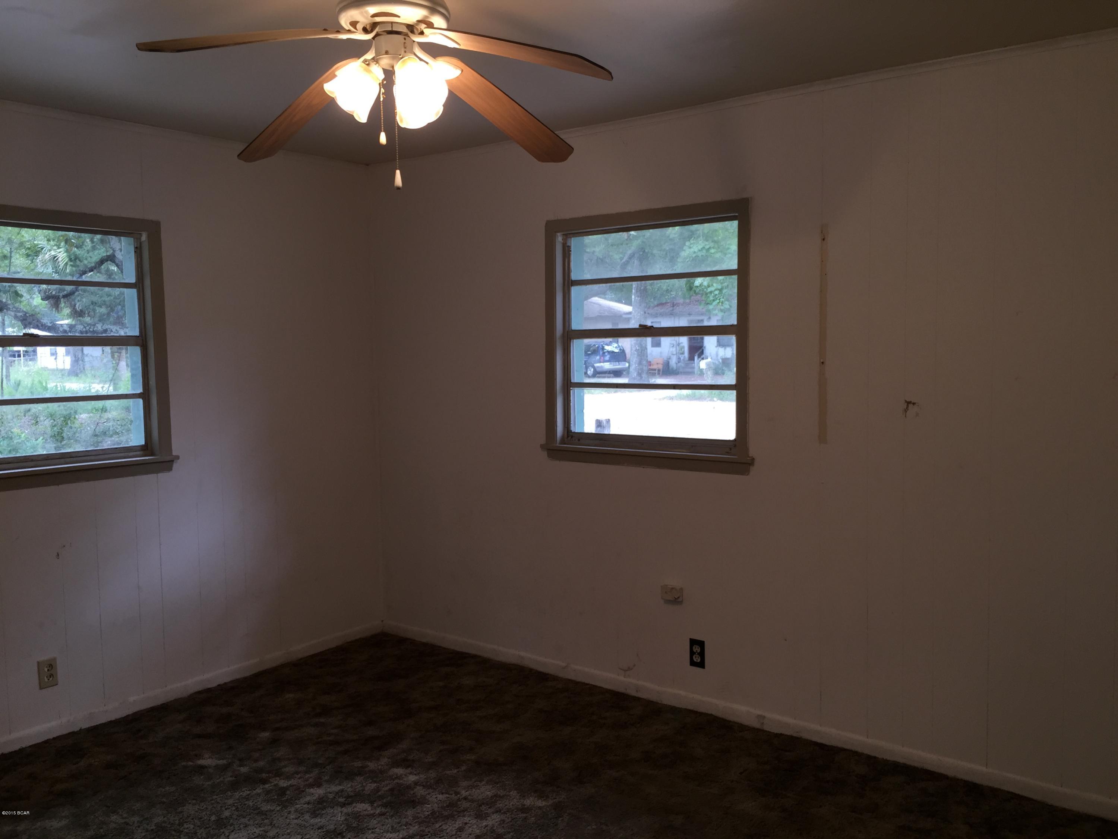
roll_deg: +0.6
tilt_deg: -4.3
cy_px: 420
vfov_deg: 48.2
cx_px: 559
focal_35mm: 29
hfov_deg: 61.7
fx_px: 937
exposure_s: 1/30
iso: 32
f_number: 2.2
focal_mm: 4.15
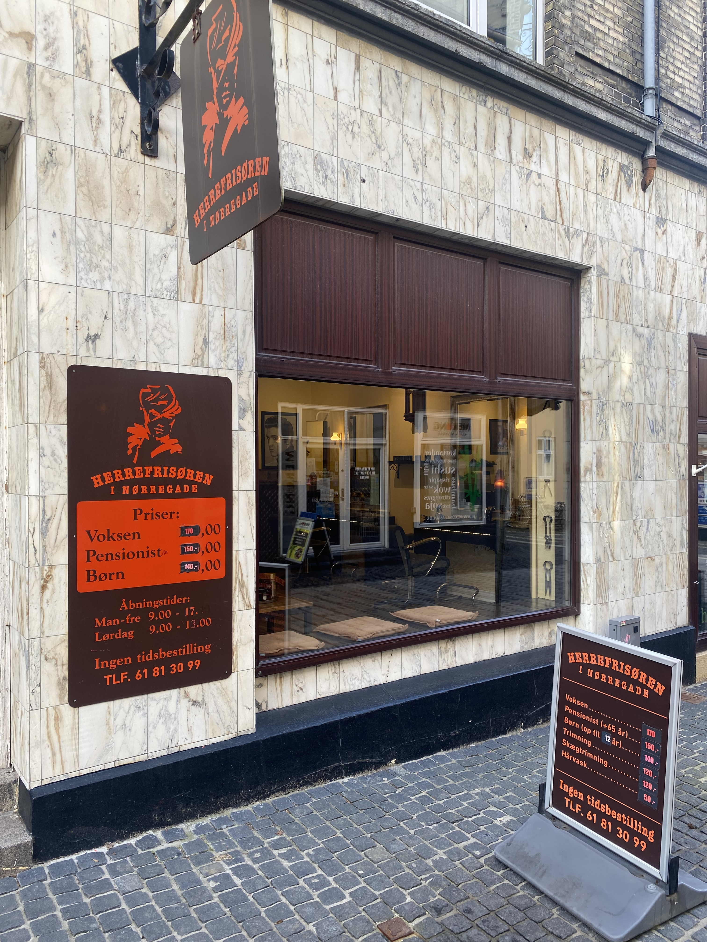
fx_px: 708
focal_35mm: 26
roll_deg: -2.1
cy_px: 471
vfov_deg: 67.3
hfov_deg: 53.1
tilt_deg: +2.0
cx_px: 354
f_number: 1.8
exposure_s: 1/128
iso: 32
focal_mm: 4.25
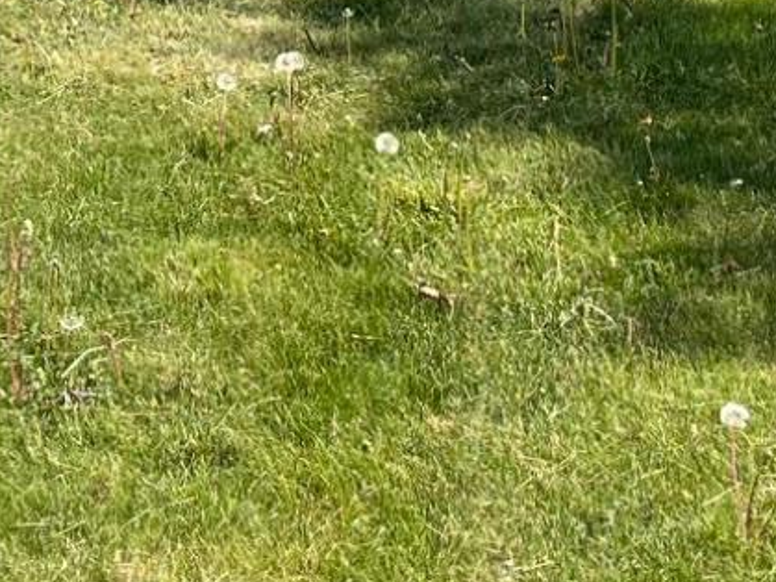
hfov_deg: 15.4
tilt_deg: -1.5
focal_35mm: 127
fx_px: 2846
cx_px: 663
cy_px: -500
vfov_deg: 10.8
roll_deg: +0.5
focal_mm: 5.1
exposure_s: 1/3311
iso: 50
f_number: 1.6
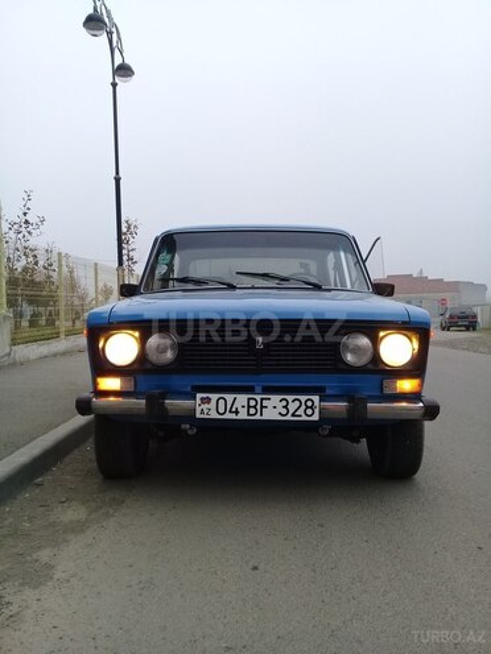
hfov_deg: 45.4
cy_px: 327
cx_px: 246
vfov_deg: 58.4
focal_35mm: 31
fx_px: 586
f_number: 2.2
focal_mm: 3.3
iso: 50
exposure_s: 1/161
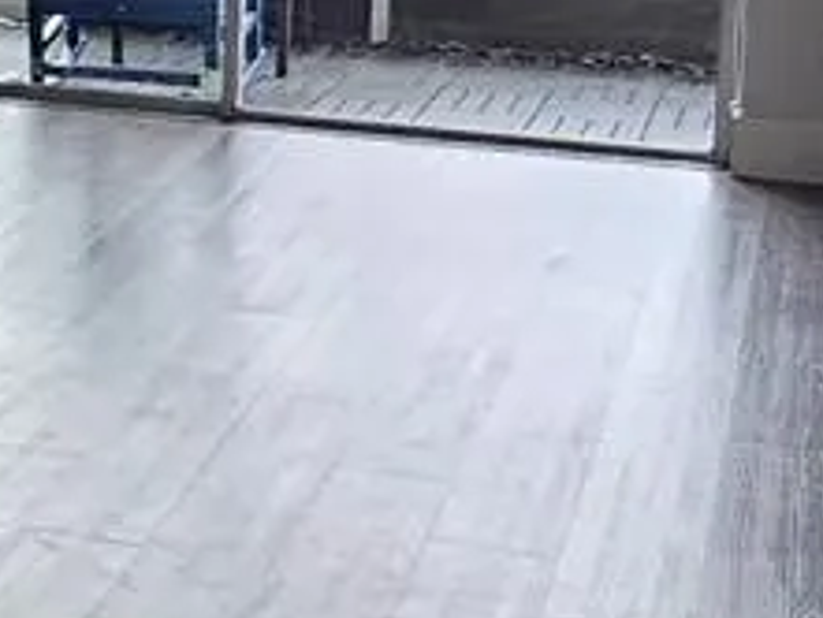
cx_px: -309
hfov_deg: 19.0
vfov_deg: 15.2
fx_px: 2236
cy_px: -108
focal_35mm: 94
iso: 125
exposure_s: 1/60
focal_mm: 2.2
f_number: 2.2
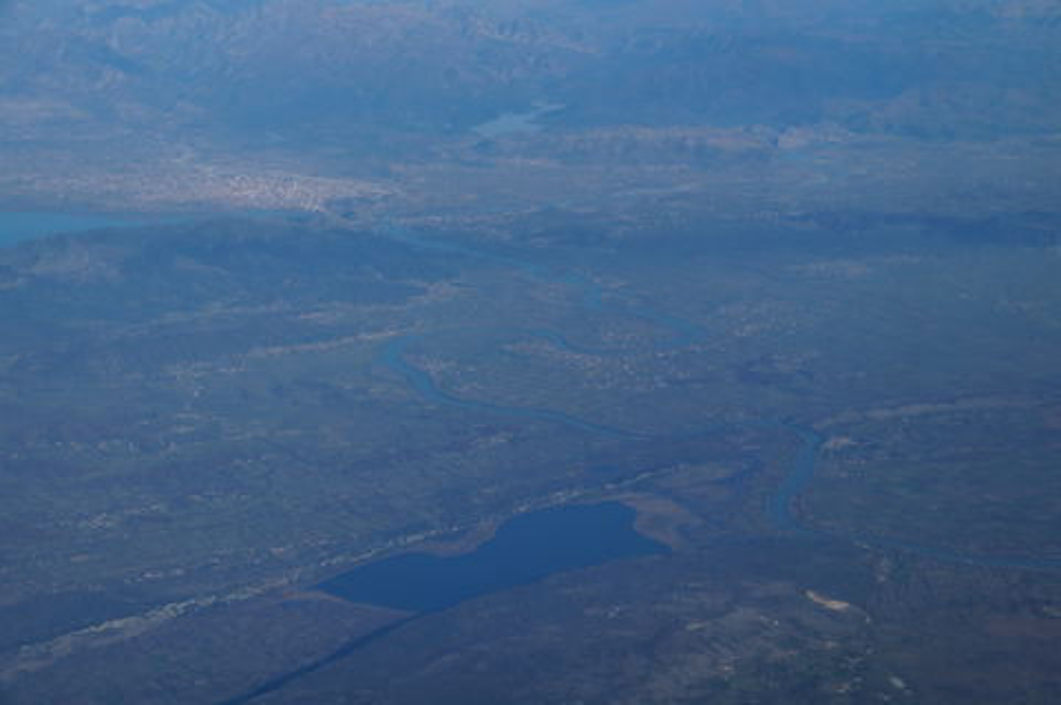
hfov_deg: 29.9
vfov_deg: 20.1
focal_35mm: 68
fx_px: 1987
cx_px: 530
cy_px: 352
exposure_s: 1/200
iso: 100
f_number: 13
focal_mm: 45
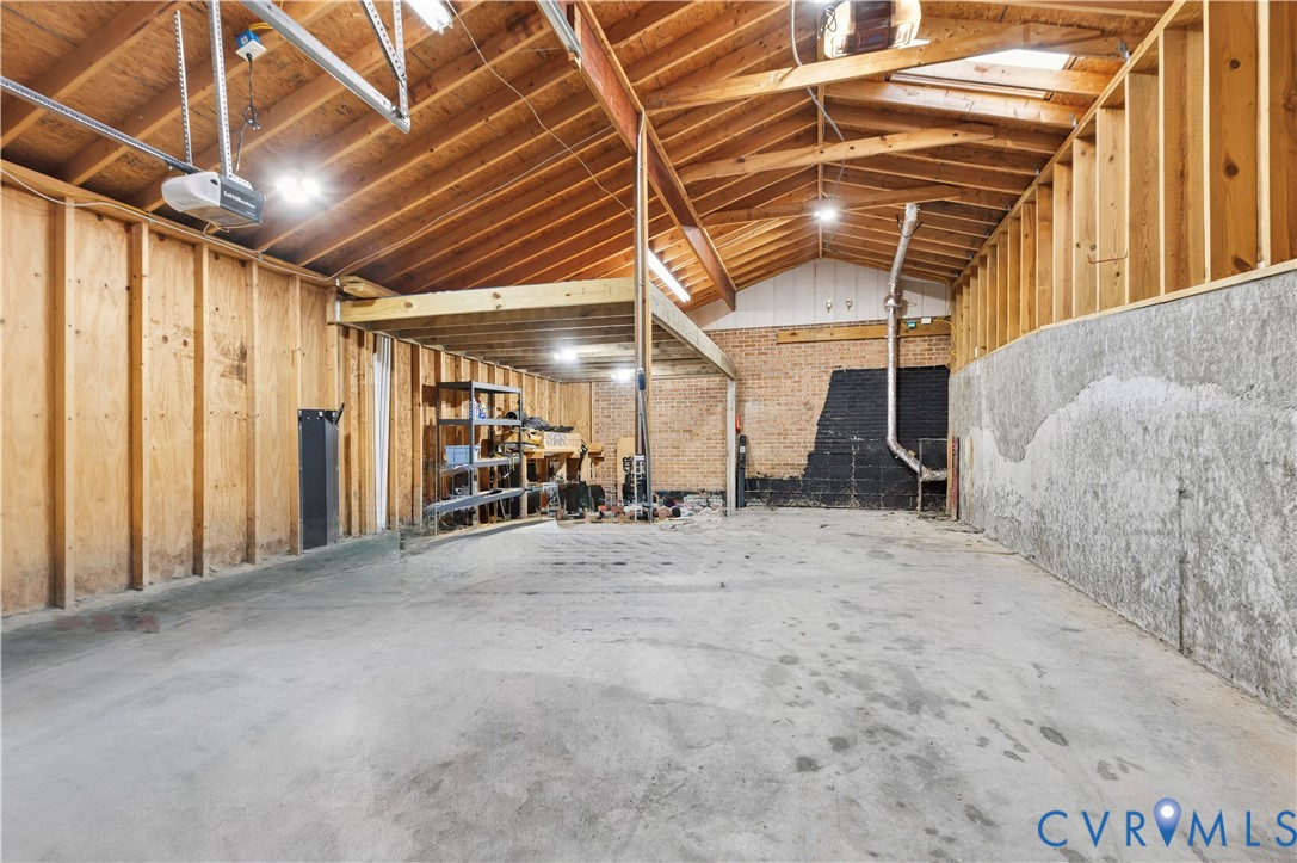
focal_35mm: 16
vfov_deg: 73.7
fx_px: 576
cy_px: 432
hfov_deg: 96.8
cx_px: 648
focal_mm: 16
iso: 800
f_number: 9
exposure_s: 1/3
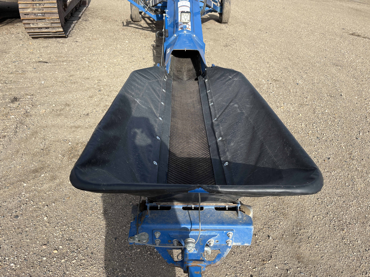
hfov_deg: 67.3
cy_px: 138
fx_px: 278
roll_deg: -0.8
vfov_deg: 53.1
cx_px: 185
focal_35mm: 26
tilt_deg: -33.9
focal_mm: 5.96
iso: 50
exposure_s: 1/2208
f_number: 1.6
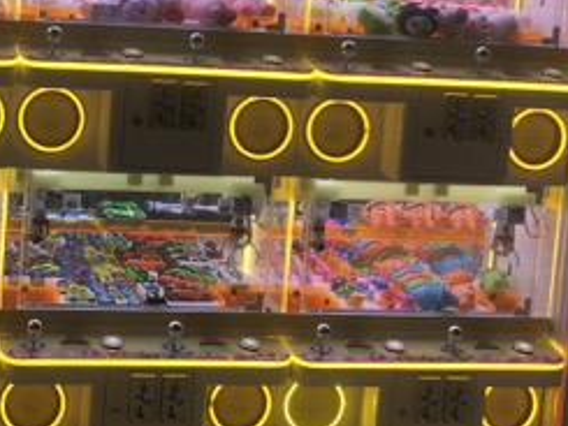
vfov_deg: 18.2
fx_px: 1313
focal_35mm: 80
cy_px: 50
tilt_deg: -9.1
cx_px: 83
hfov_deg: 23.9
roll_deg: -2.7
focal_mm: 3.99
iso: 20
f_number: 1.8
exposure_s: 1/491
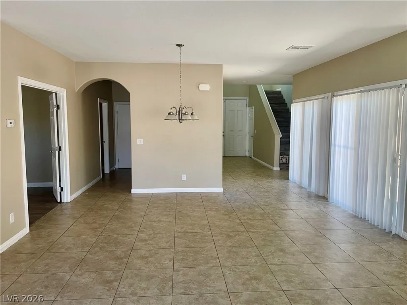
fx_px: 306
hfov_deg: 67.3
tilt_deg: -3.6
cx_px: 204
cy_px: 152
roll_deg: +0.5
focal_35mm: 26
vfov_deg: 53.1
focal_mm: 4.2
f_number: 1.6
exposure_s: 1/97
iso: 125
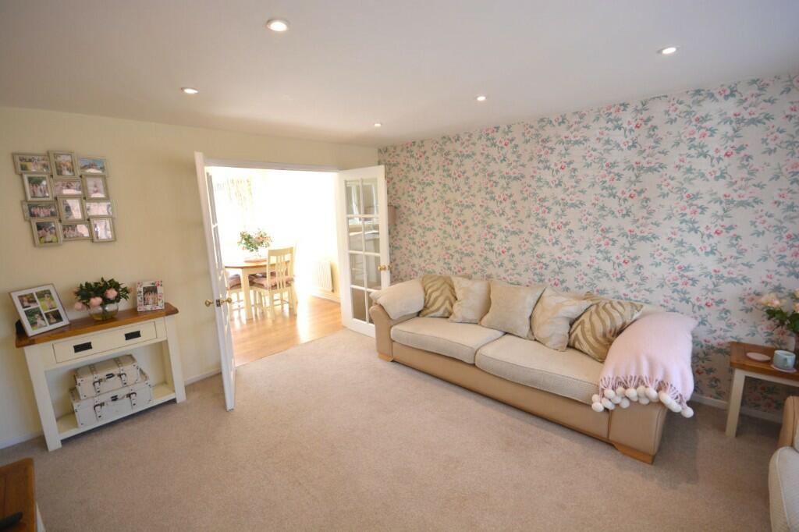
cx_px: 400
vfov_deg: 77.3
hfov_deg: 100.4
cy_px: 266
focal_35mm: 15
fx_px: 333
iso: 400
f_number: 8
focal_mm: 10
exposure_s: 1/50
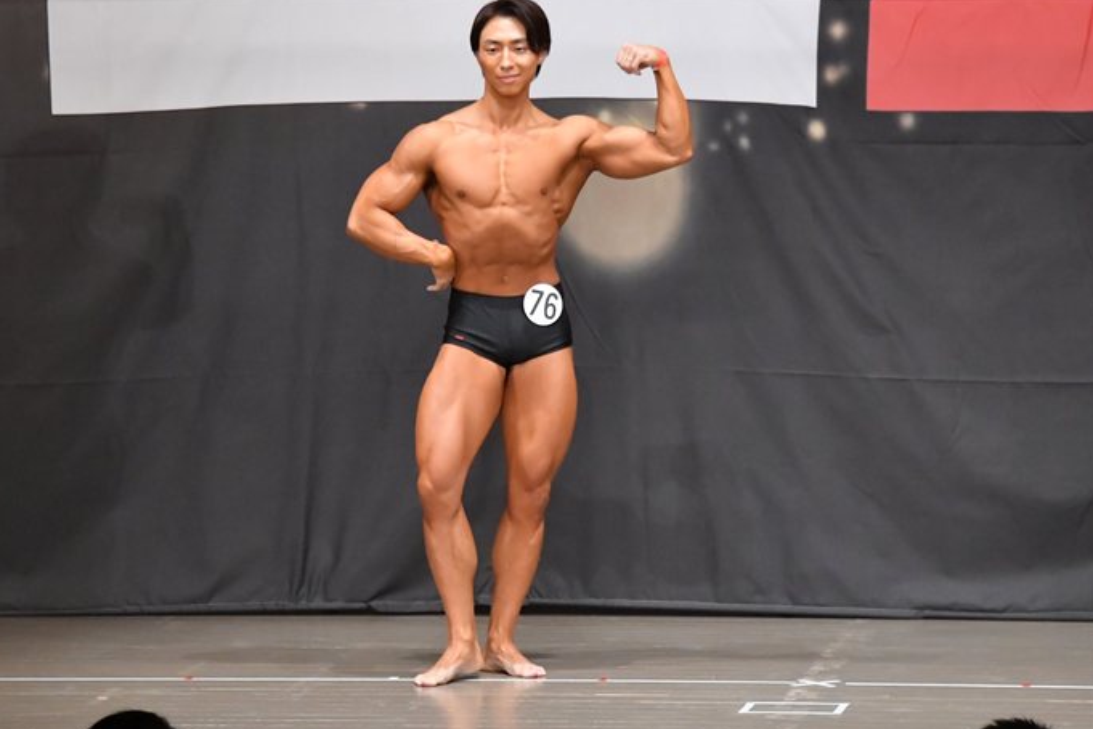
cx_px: 479
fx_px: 7772
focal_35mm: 256
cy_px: 331
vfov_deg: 5.4
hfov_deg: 8.0
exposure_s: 1/400
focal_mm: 150
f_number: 5.6
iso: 8000
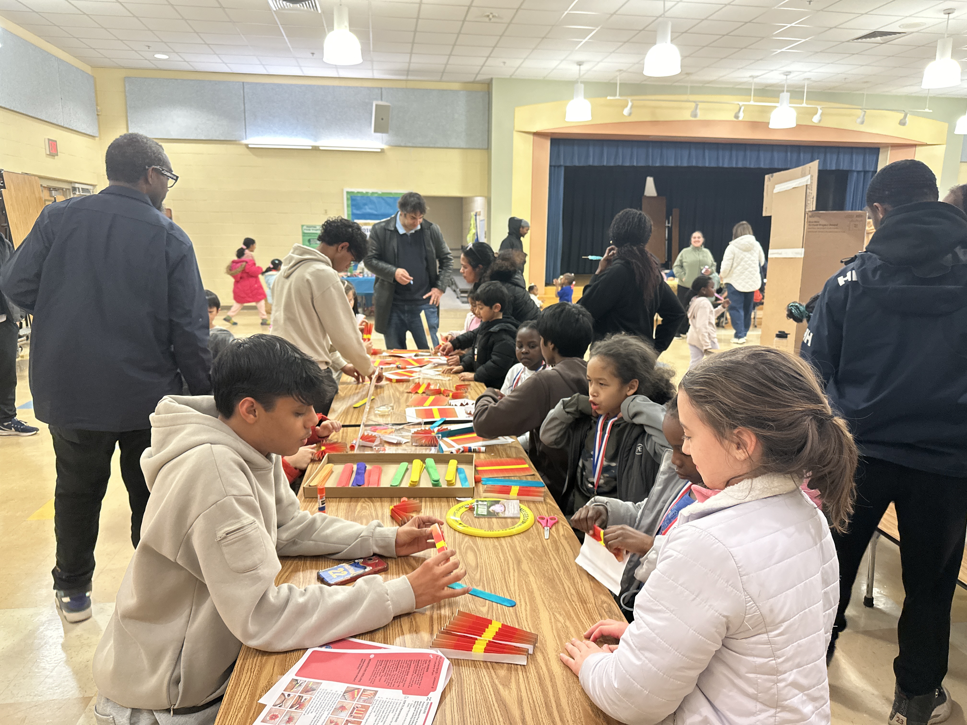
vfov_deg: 56.8
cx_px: 484
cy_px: 362
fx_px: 670
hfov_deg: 71.6
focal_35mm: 24
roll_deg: -0.5
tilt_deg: -9.8
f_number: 1.78
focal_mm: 6.86
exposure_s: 1/60
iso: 250
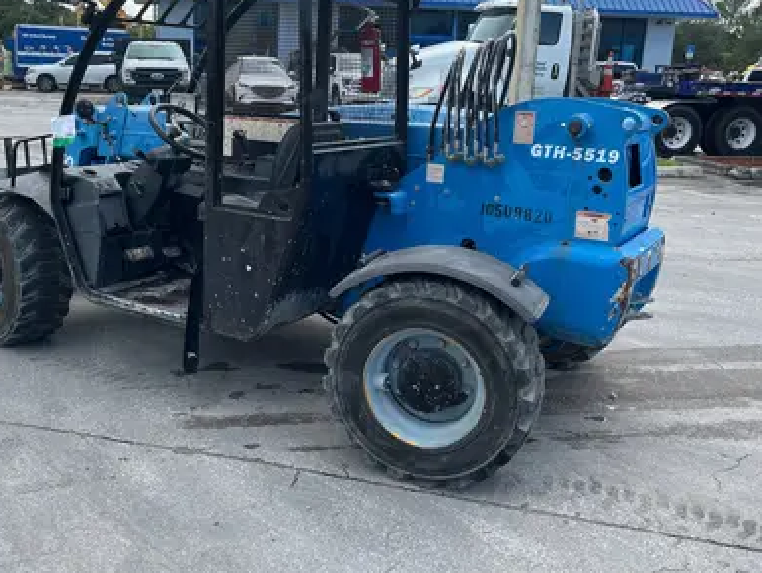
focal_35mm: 37
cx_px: 294
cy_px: 252
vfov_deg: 38.6
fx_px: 815
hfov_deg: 49.7
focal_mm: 5.1
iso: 50
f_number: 1.6
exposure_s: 1/705
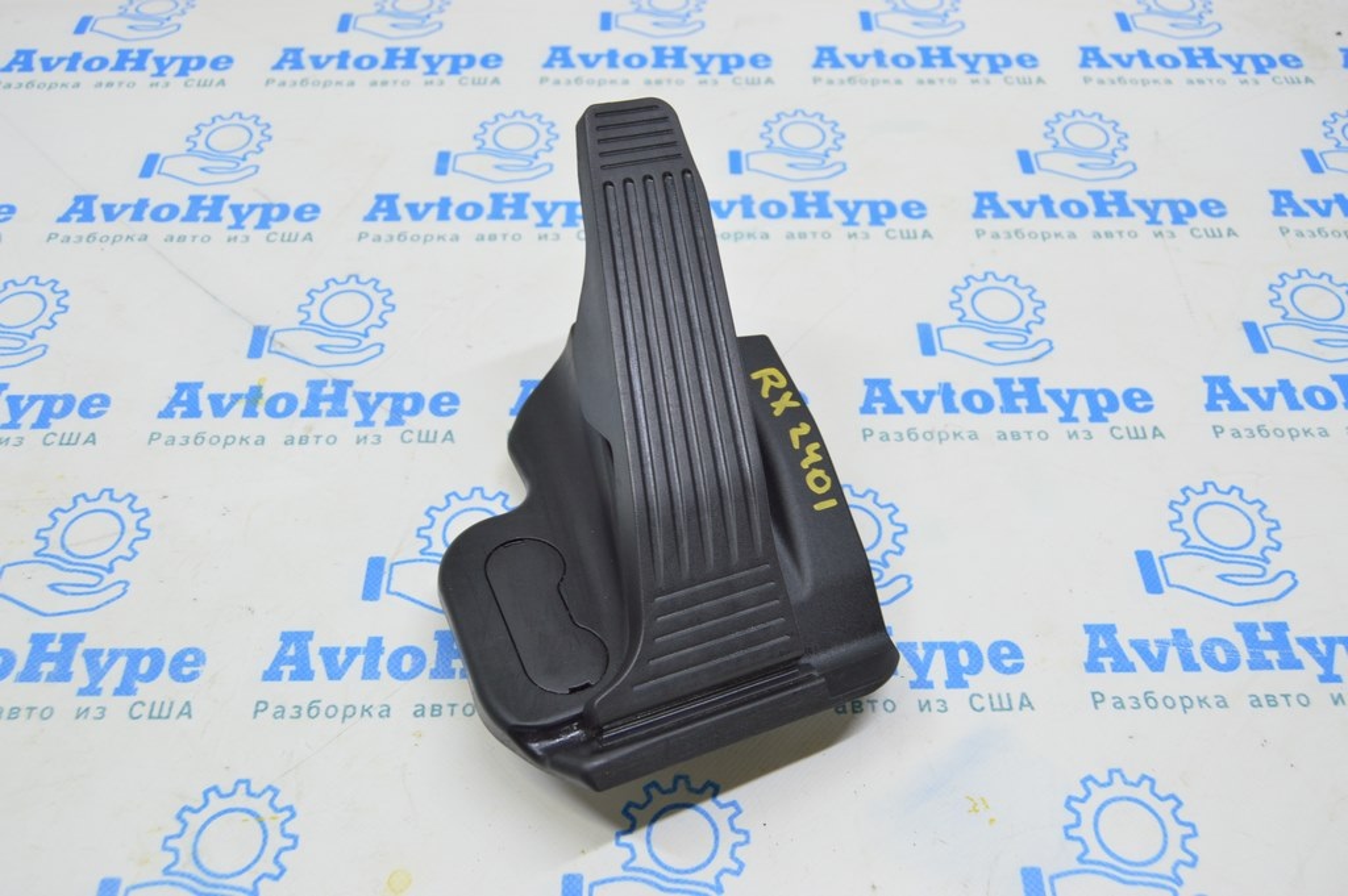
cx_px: 674
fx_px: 1235
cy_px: 448
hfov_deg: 57.3
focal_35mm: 33
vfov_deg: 39.9
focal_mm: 22
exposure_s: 1/20
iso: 400
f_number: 5.6
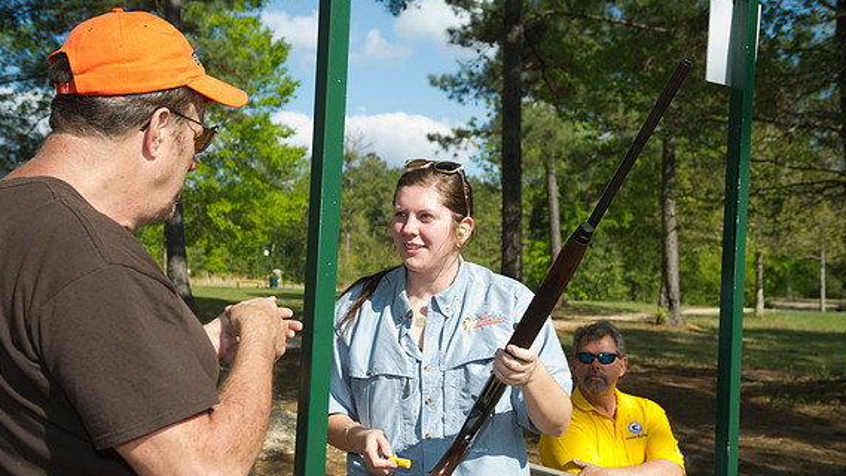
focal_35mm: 48
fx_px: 1077
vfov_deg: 24.9
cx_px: 430
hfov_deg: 42.9
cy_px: 280
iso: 100
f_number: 6.3
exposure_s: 1/250
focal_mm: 45
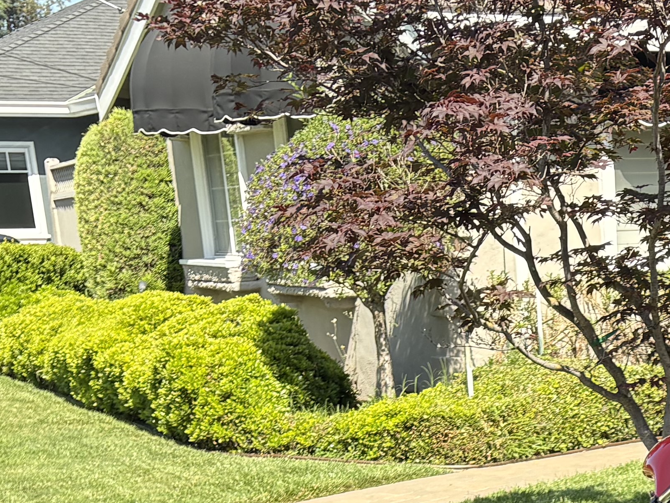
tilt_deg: -17.9
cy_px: 853
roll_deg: +1.7
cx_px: 761
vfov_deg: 14.3
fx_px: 1800
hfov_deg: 20.0
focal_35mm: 93
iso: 50
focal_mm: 5.96
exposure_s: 1/716
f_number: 1.6
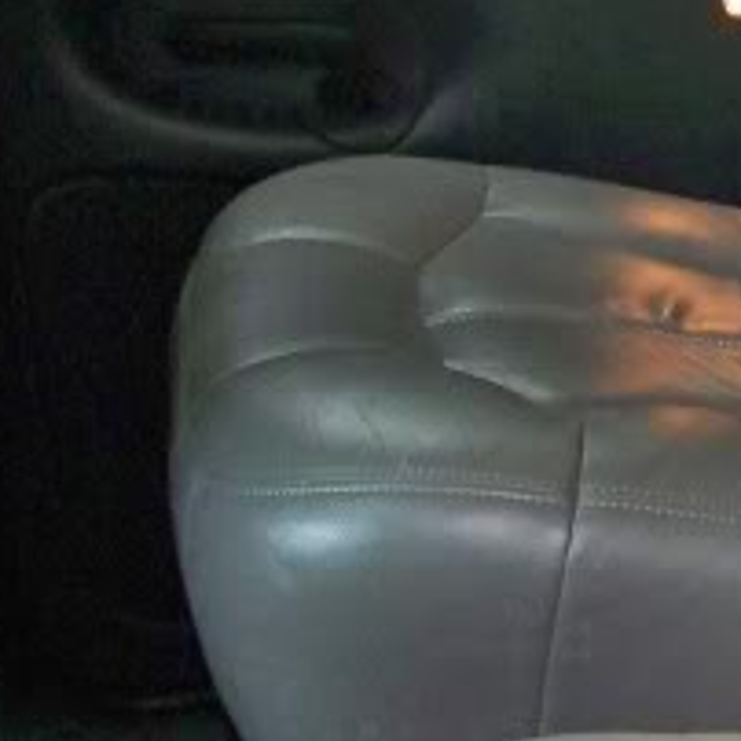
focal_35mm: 148
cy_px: 334
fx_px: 3584
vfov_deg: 11.8
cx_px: 1236
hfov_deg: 11.2
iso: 250
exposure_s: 1/125
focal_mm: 5.85
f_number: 2.8
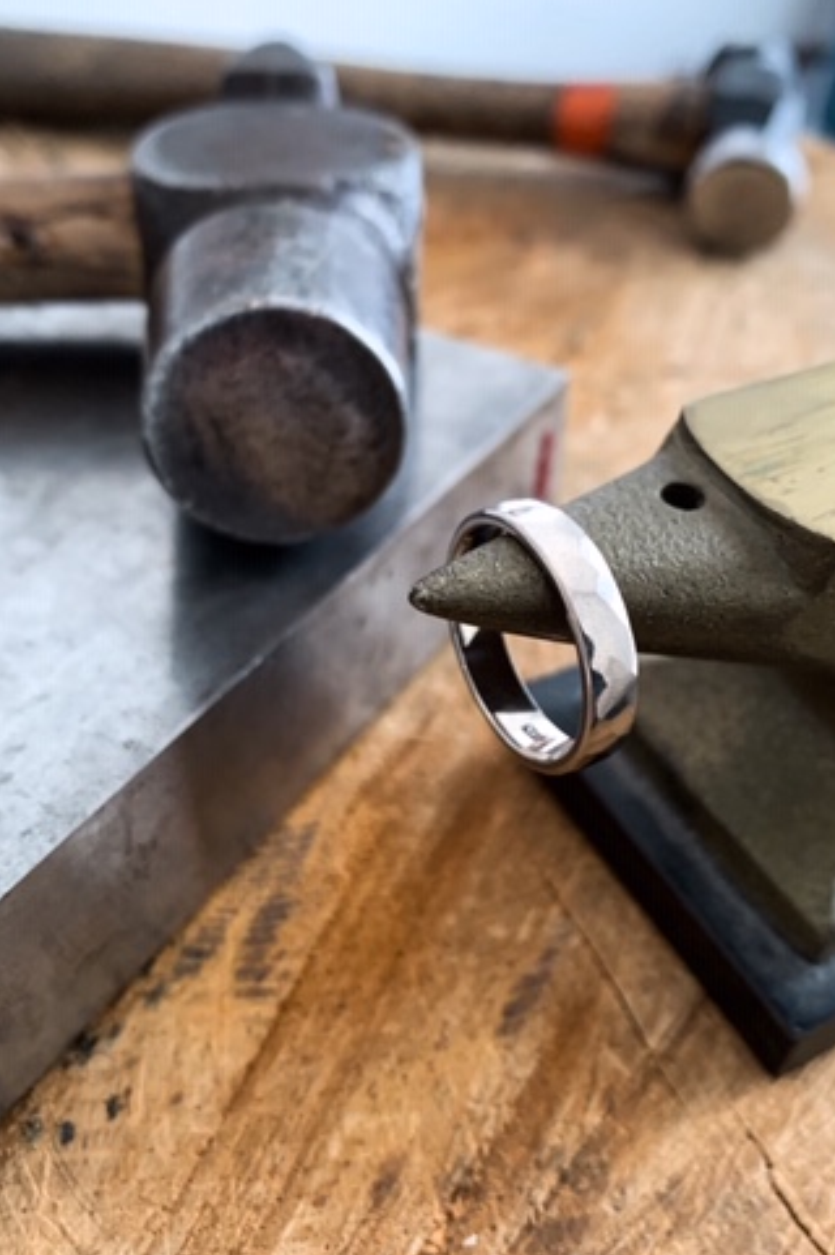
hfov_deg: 36.8
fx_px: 1254
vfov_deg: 53.2
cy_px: 611
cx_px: 454
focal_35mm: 36
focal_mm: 4.25
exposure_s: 1/50
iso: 200
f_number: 1.8
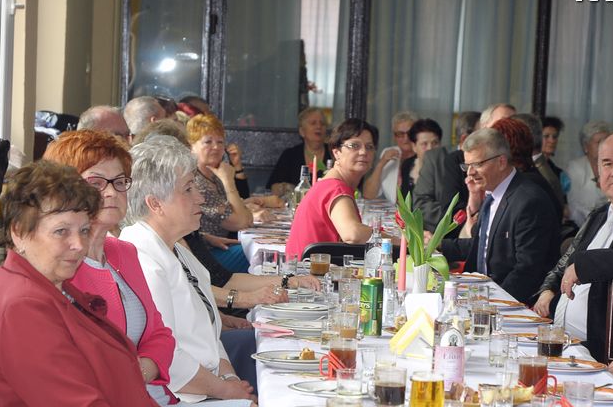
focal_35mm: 129
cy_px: 242
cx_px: 375
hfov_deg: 15.9
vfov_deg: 10.6
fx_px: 2194
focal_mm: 62
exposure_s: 1/80
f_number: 4.5
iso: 500
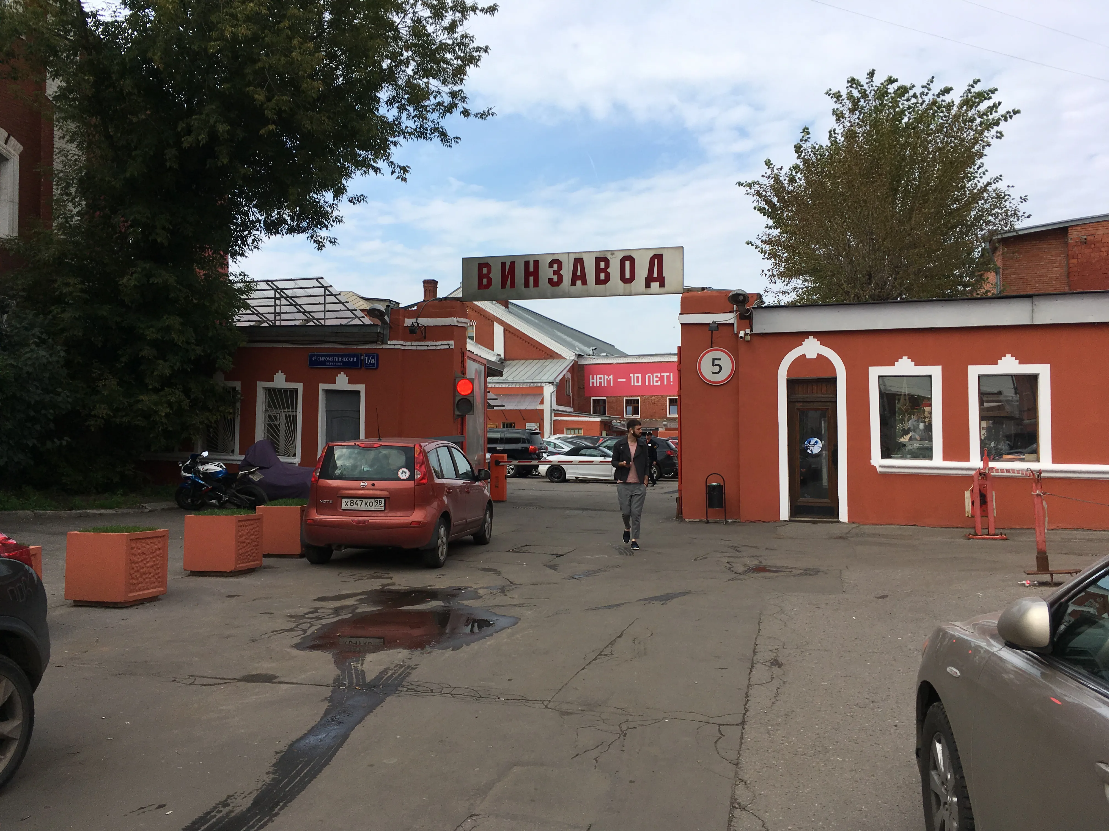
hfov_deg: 61.7
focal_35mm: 29
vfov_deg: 48.2
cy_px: 416
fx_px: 929
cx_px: 554
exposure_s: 1/1221
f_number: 2.2
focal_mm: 4.15
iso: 25
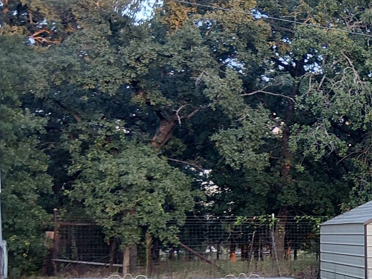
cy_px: 278
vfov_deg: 19.6
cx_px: 501
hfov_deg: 23.2
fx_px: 785
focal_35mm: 73
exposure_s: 1/60
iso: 32
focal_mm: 3.86
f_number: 1.8
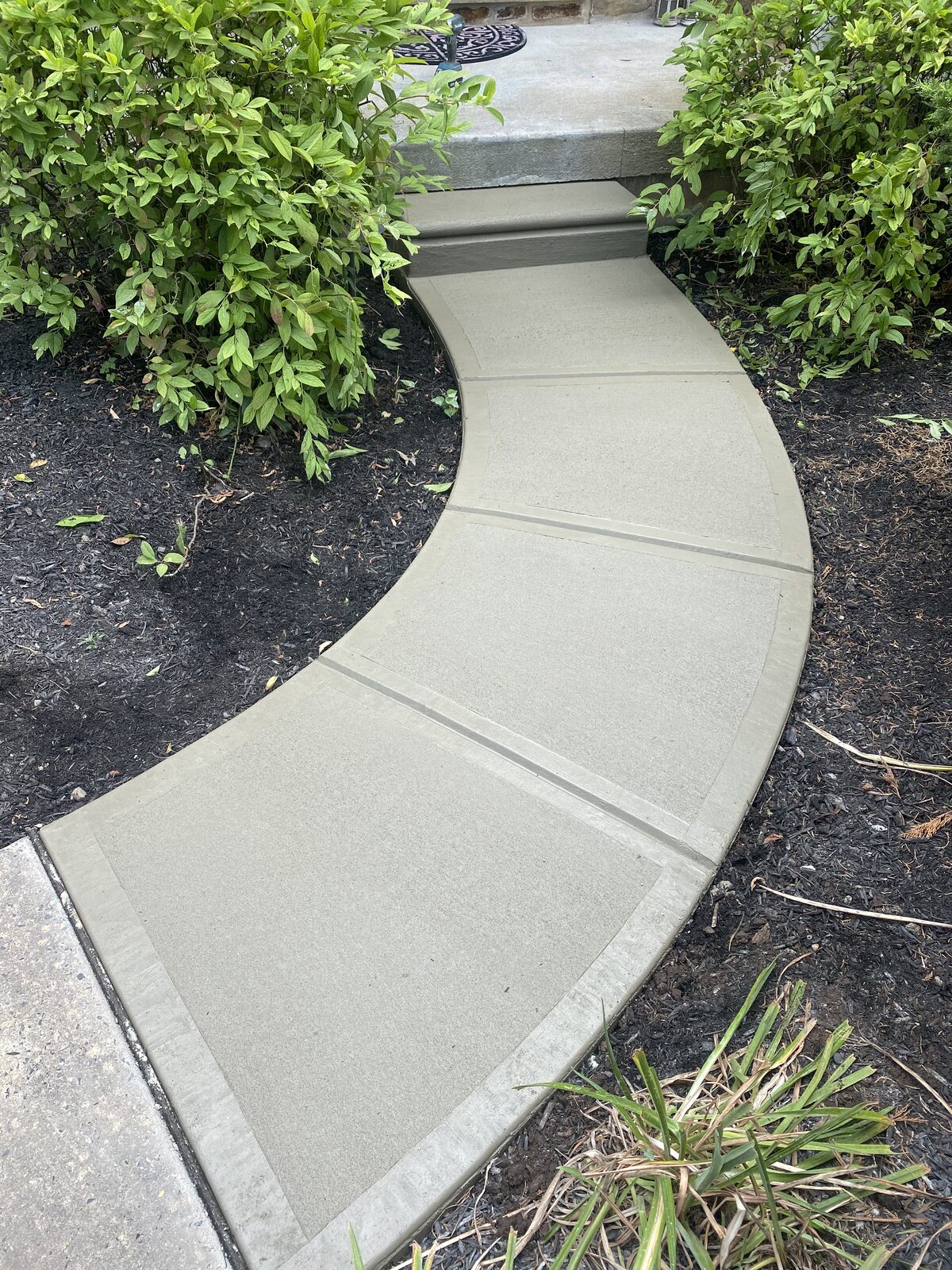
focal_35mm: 26
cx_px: 476
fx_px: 953
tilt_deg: -41.1
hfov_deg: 53.1
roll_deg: -2.9
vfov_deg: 67.3
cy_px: 635
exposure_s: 1/788
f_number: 1.8
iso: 32
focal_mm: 4.25
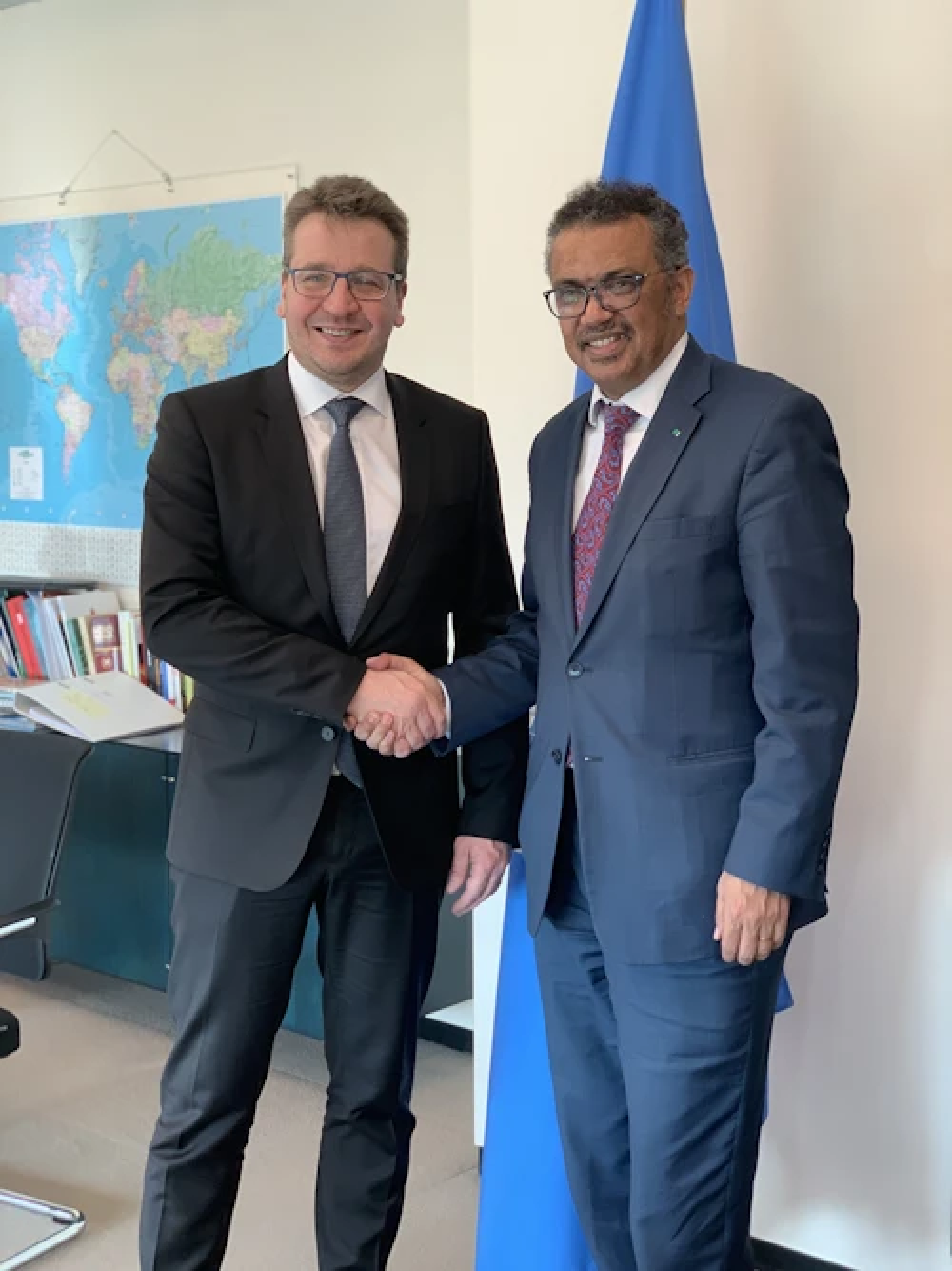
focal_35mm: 52
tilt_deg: -5.4
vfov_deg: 36.8
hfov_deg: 28.0
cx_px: 476
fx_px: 1907
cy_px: 636
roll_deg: +1.4
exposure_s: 1/50
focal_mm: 6
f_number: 2.4
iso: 64
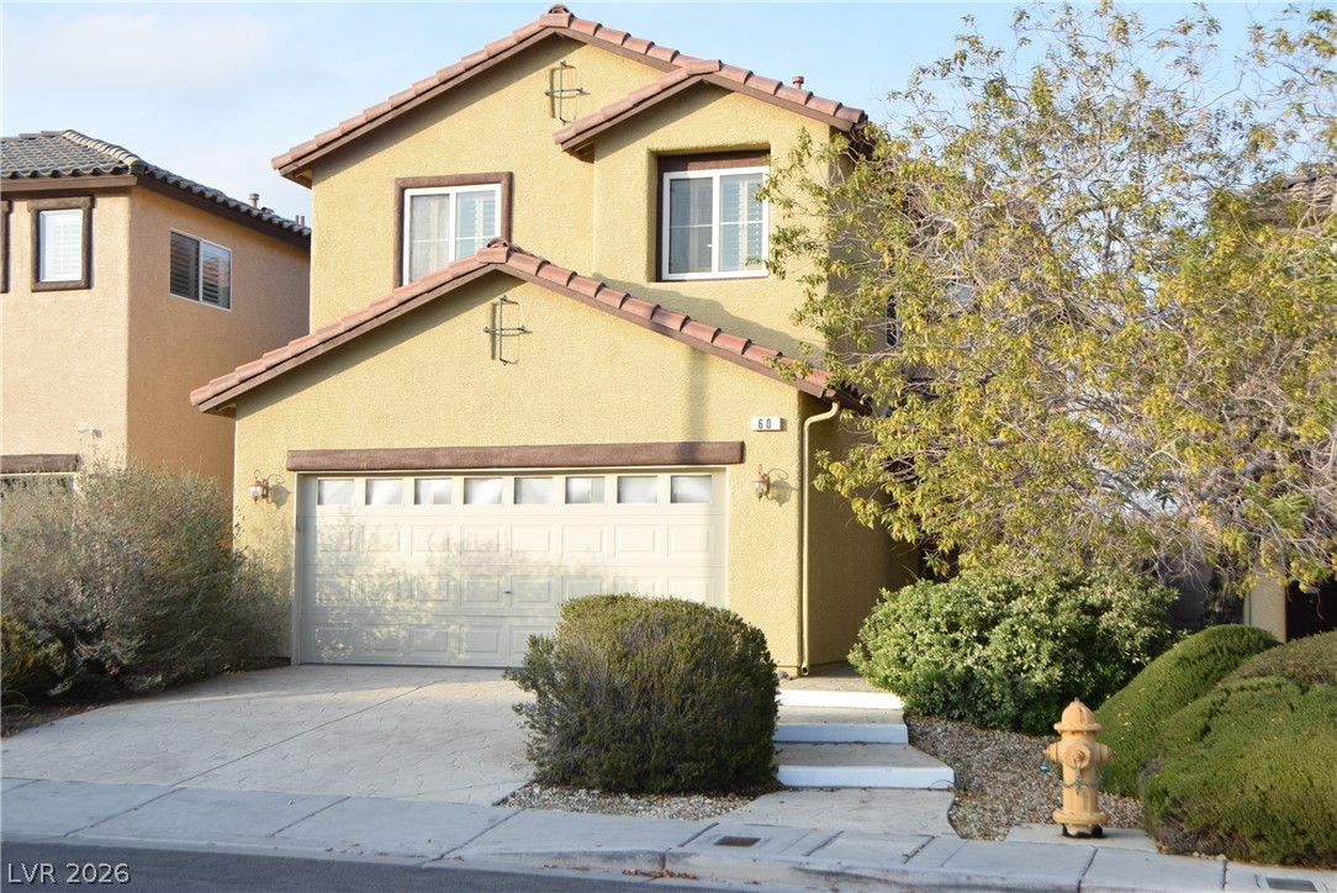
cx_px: 668
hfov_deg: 42.3
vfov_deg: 29.0
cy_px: 446
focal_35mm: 46
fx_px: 1728
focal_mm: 31
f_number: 8
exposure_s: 1/250
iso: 200
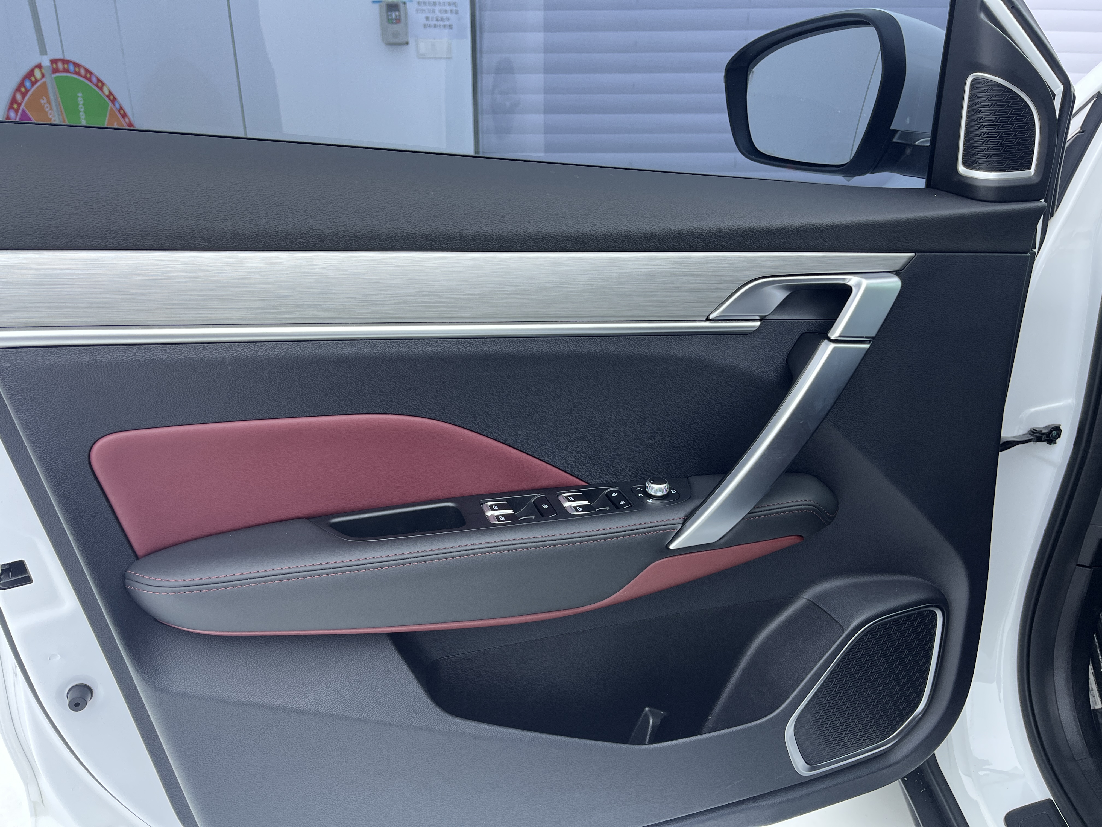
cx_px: 551
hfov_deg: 67.3
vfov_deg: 53.1
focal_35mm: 26
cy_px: 414
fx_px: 828
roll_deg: -0.5
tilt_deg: -23.2
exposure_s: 1/100
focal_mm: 5.1
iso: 50
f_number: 1.6
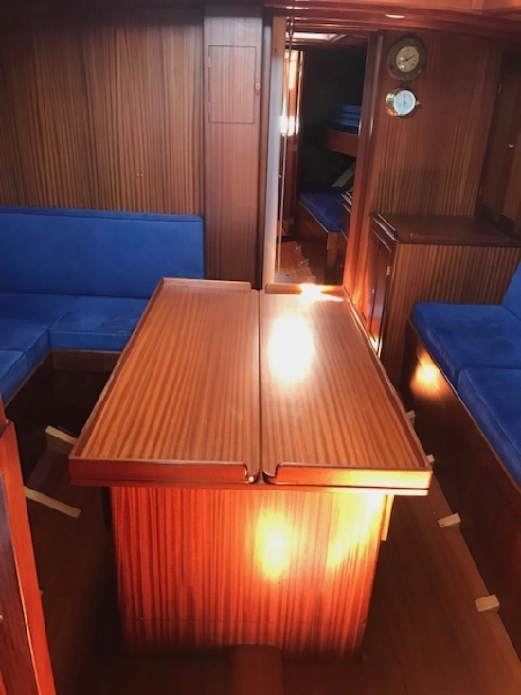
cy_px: 348
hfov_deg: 49.7
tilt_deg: -22.7
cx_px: 260
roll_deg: -1.0
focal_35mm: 28
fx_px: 562
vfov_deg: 63.5
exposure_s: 1/15
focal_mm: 3.99
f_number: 1.8
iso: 80
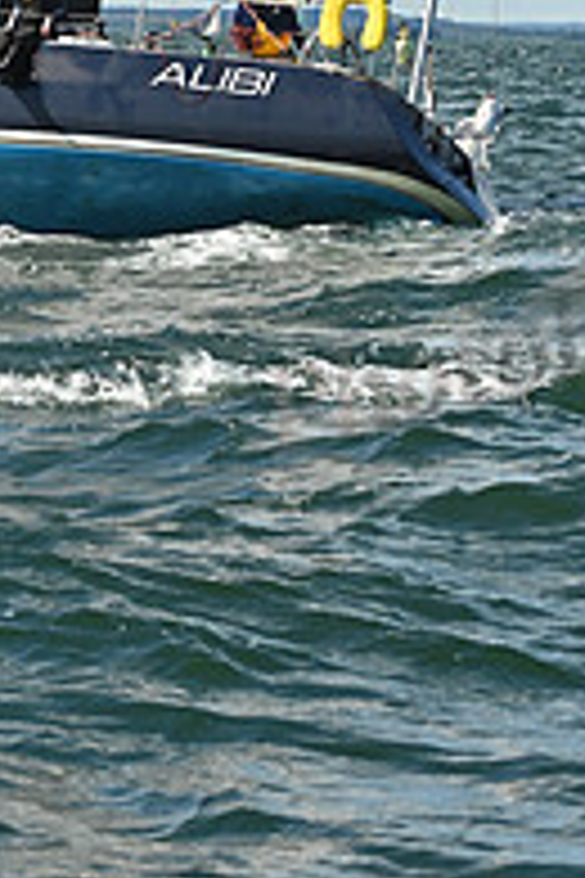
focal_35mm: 208
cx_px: 34
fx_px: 5070
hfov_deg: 6.6
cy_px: -288
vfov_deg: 9.7
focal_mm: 70
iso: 320
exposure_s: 1/1600
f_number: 6.3
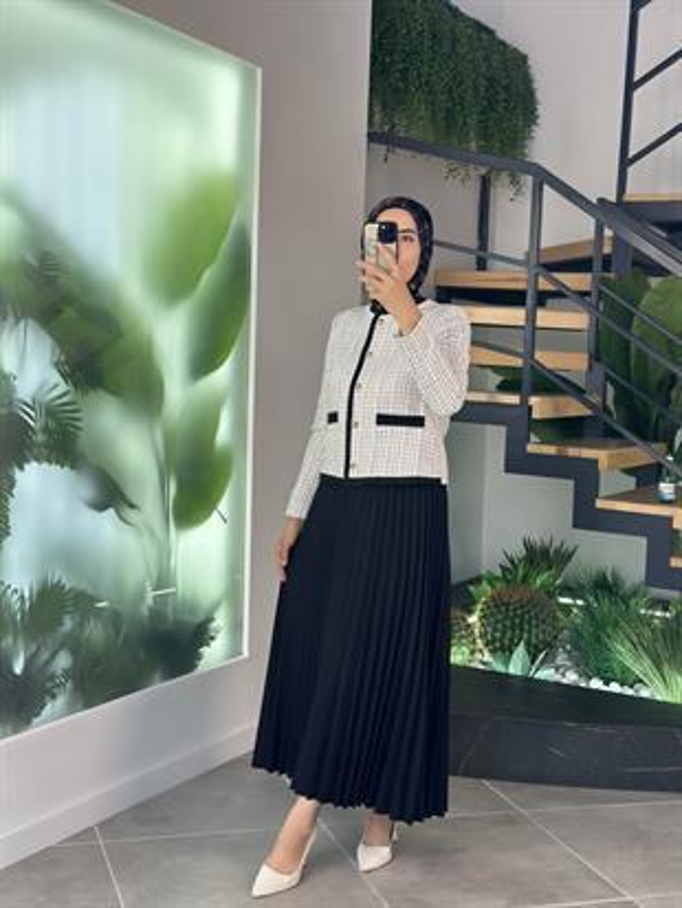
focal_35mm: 48
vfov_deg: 39.6
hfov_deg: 30.3
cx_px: 341
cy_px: 454
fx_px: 1260
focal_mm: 6.86
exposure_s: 1/300
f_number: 1.78
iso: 80
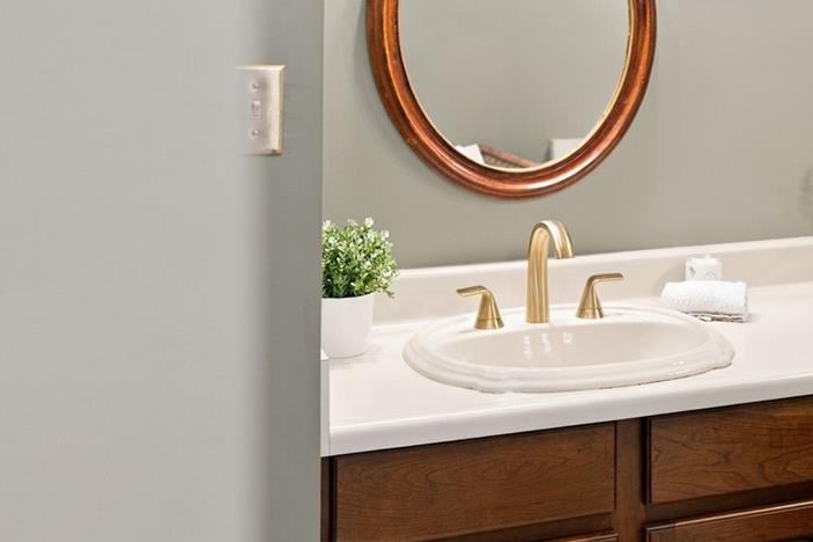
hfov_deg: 38.4
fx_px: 1151
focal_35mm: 51
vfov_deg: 26.4
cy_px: 228
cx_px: 548
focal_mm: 35
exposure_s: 1/125
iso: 1000
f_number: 2.8
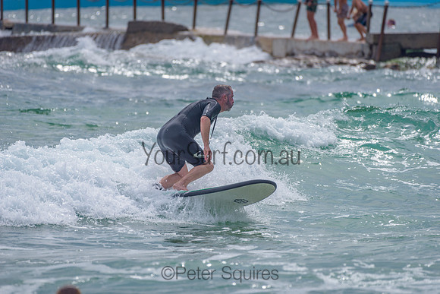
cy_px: 147
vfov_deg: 2.8
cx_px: 220
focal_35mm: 500
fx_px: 6112
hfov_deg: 4.1
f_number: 5.6
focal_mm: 500
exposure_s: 1/2000
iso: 100
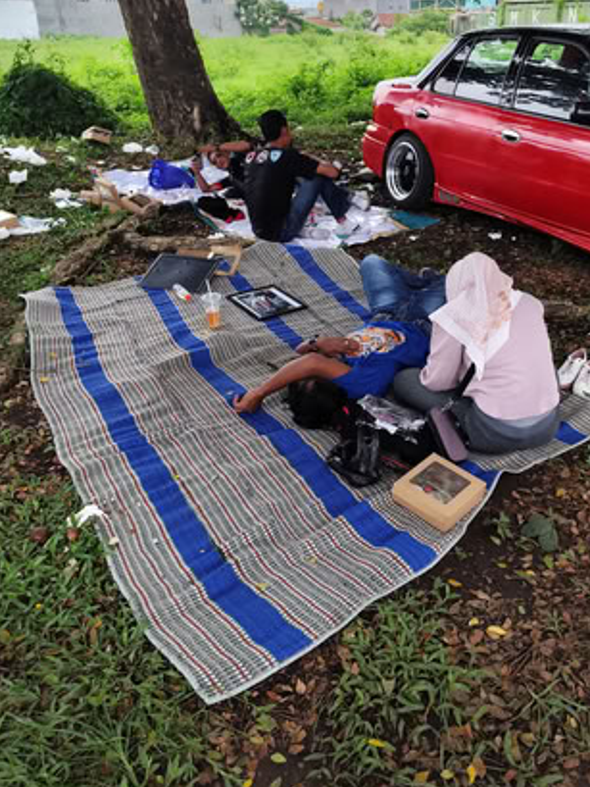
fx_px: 613
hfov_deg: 51.2
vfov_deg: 65.0
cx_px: 340
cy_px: 337
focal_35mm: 27
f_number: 1.65
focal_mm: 6.19
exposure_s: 1/621
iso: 50
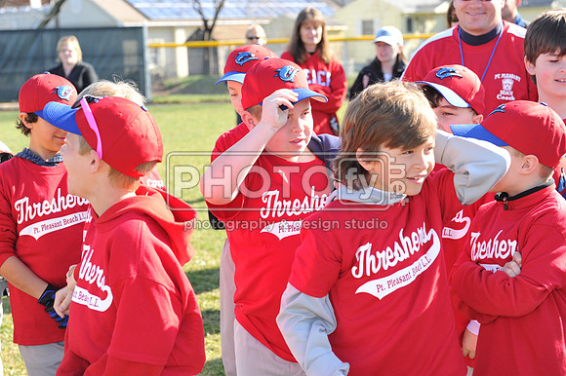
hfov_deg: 28.9
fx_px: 1100
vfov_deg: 19.4
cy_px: 188
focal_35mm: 70
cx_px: 283
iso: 200
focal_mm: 70
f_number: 5
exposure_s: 1/200
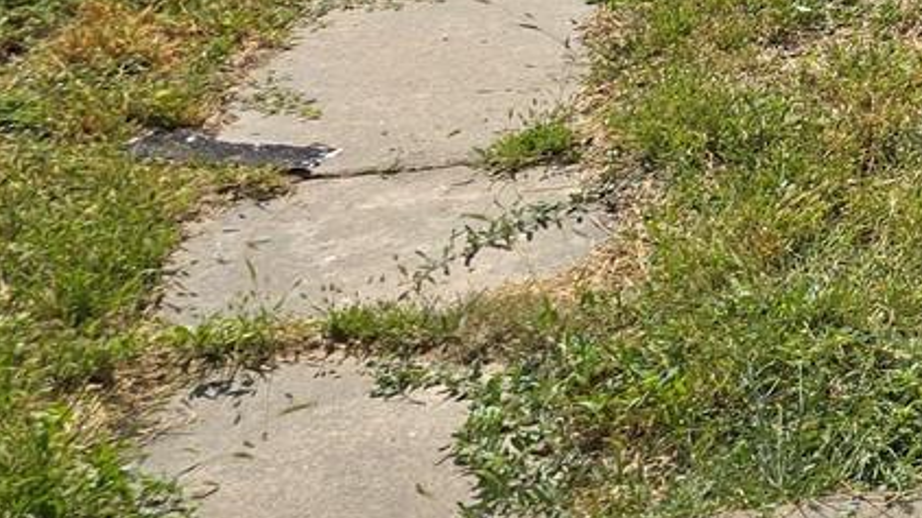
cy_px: -461
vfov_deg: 11.6
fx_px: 2322
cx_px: 1656
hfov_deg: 18.0
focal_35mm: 95
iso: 12
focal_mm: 6.3
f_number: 1.7
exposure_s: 1/786
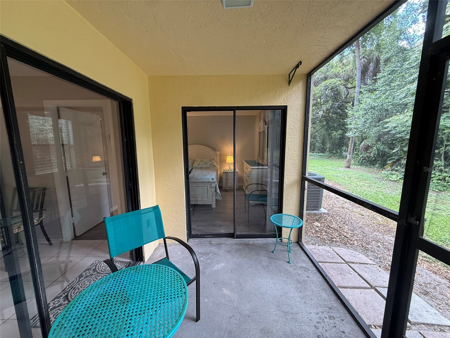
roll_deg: +0.1
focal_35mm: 14
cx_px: 225
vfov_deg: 85.7
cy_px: 169
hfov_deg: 102.1
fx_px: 182
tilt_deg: -7.7
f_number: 2.2
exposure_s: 1/60
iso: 200
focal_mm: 2.22
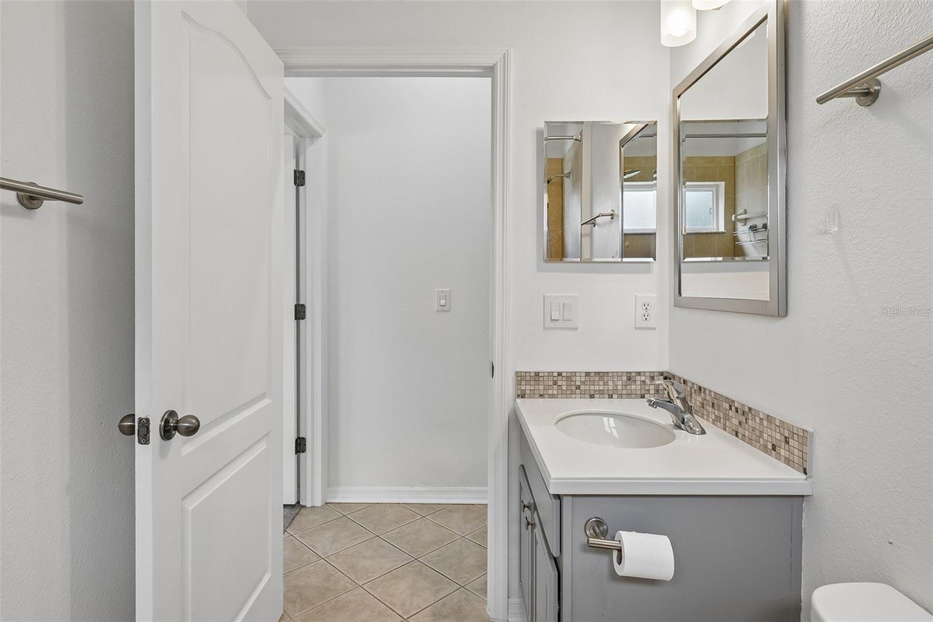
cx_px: 466
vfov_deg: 61.9
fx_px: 518
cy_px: 311
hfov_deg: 84.0
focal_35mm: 20
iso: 800
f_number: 8
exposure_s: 1/100
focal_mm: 20
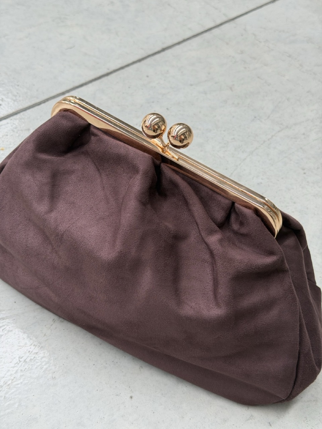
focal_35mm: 48
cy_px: 214
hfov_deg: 30.3
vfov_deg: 39.7
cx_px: 161
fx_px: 595
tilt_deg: -46.7
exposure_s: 1/84
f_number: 1.78
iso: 160
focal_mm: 6.76
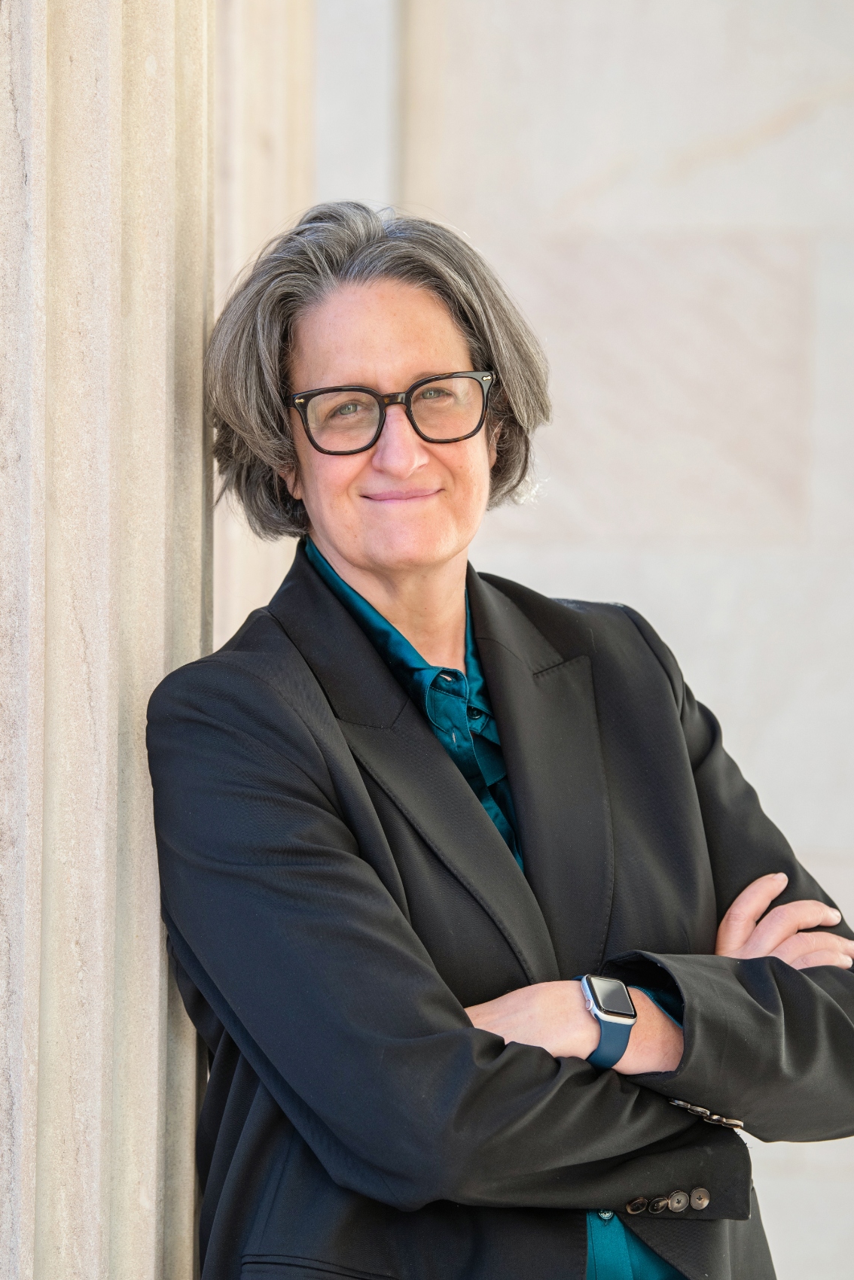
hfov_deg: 8.0
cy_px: 671
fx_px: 6120
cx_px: 465
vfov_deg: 11.9
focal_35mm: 172
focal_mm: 130
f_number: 4
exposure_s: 1/250
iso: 200
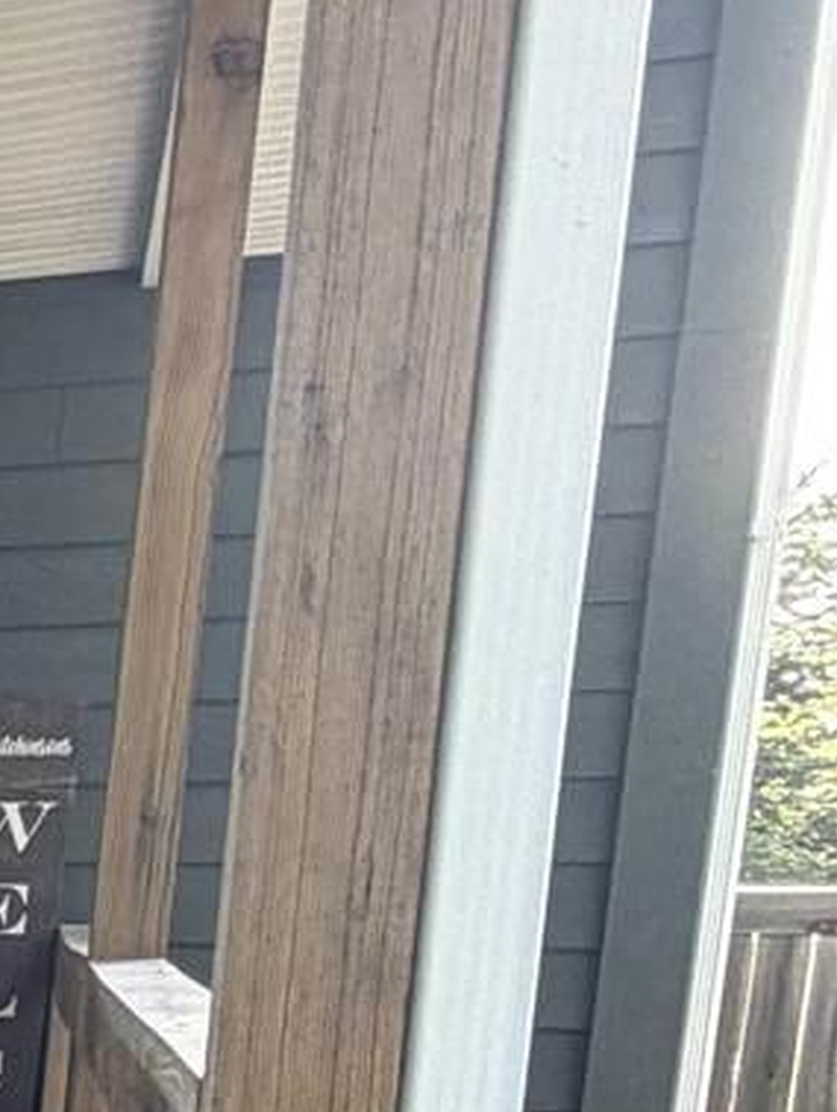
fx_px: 2736
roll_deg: -0.8
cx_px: -1697
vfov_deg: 21.6
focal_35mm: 85
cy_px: 1285
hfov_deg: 11.0
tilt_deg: -8.7
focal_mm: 2.22
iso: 50
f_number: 2.2
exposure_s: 1/121
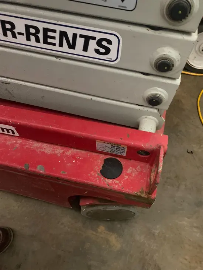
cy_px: 135
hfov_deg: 53.1
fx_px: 203
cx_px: 102
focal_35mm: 26
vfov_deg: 67.3
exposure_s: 1/30
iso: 800
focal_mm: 4.25
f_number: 1.8
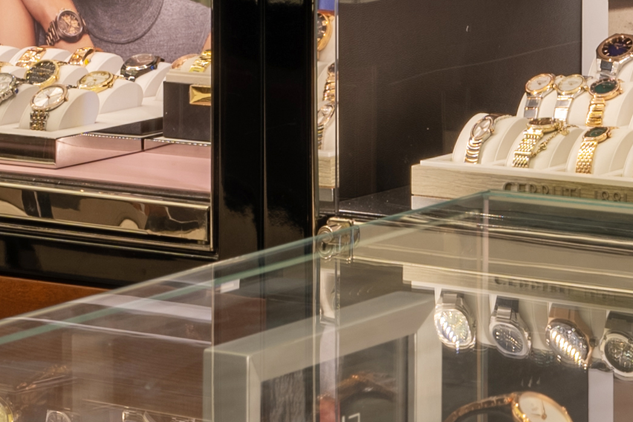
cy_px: -286
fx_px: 3743
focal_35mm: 213
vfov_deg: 6.3
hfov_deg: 9.6
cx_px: 730
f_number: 13
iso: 100
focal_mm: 37
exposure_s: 1/13
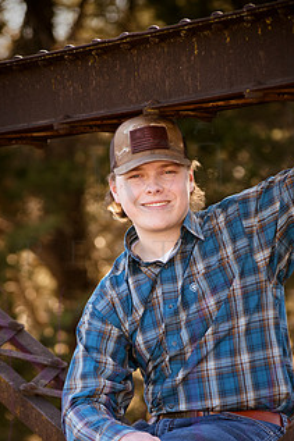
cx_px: 162
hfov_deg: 6.2
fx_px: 2698
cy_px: 302
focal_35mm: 220
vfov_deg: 9.4
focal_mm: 155
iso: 800
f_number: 5
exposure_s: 1/800
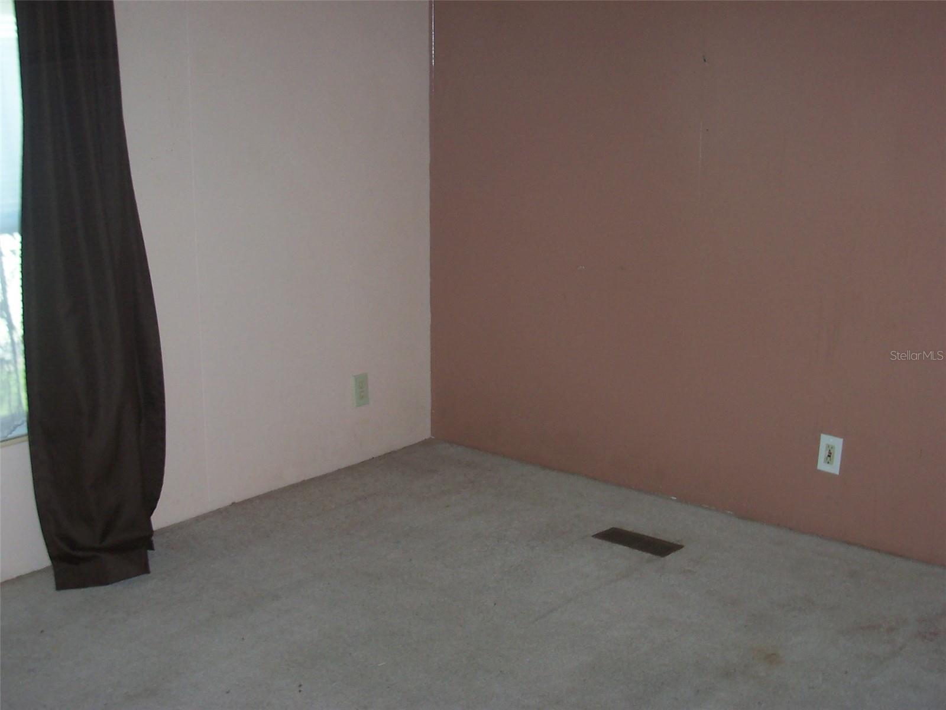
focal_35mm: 46
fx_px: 1257
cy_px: 355
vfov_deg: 31.5
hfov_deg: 41.2
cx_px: 473
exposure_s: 1/60
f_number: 3
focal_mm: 7
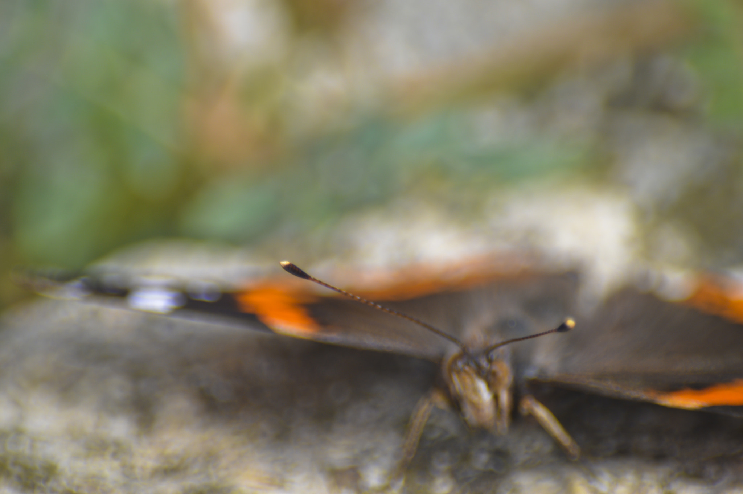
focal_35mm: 450
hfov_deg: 4.6
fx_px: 9280
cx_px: 372
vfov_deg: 3.1
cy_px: 247
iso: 100
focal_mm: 300
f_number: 5.6
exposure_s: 1/125
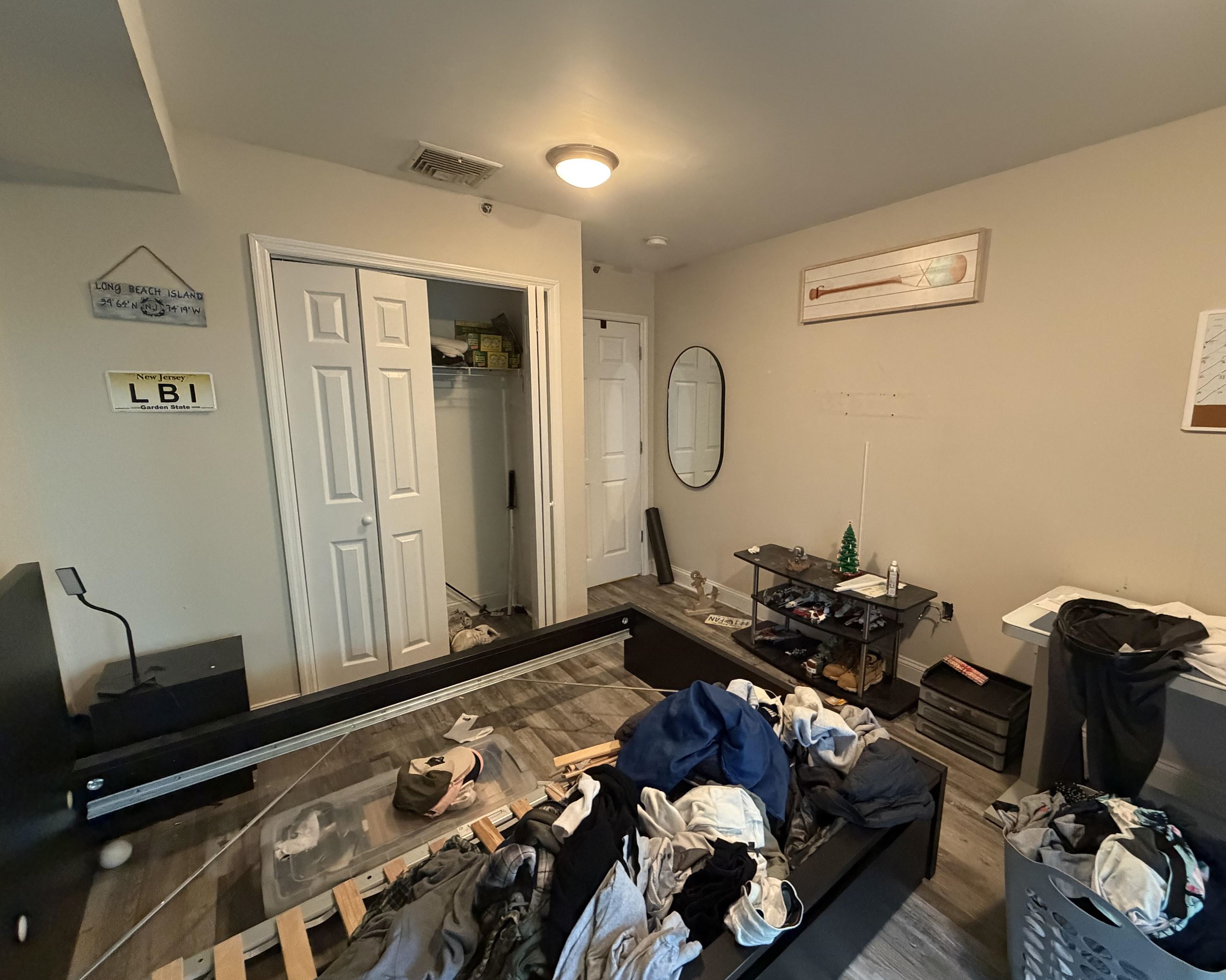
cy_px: 486
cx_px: 668
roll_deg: +0.0
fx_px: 544
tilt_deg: -8.3
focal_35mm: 15
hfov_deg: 96.5
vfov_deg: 84.0
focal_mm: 2.22
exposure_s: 1/60
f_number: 2.2
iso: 800
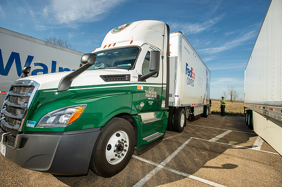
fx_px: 133
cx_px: 141
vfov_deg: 70.4
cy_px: 94
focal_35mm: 17
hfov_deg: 93.3
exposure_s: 1/250
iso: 64
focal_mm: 17
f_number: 6.3
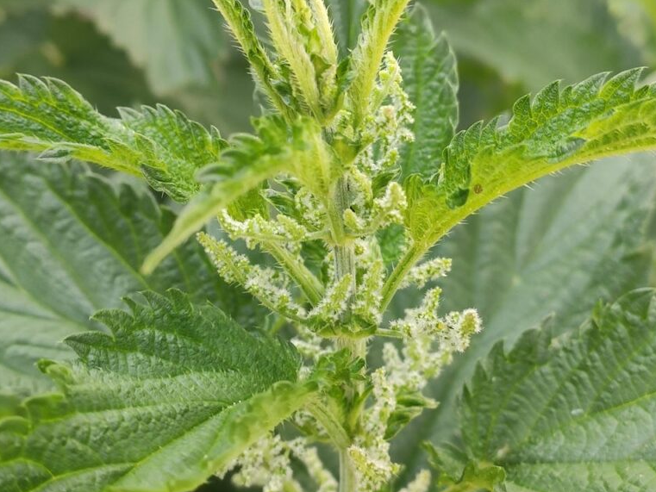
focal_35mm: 70
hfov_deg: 27.8
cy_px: 219
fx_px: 1327
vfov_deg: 21.0
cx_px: 328
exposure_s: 1/107
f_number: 1.75
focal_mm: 4.77
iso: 112
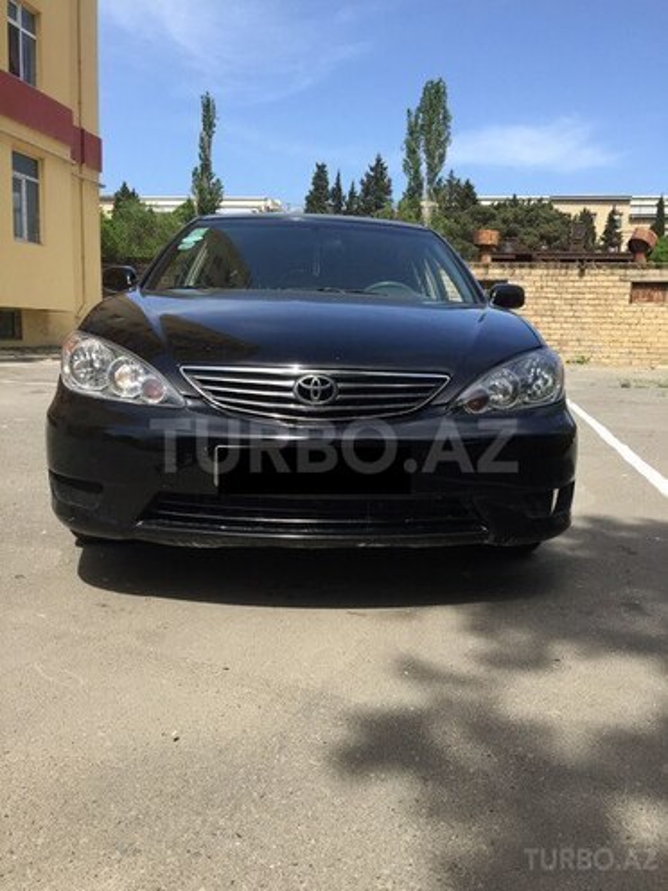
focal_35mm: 29
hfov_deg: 48.2
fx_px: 746
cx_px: 334
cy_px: 446
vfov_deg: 61.7
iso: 32
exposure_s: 1/1364
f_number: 2.2
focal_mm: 4.15
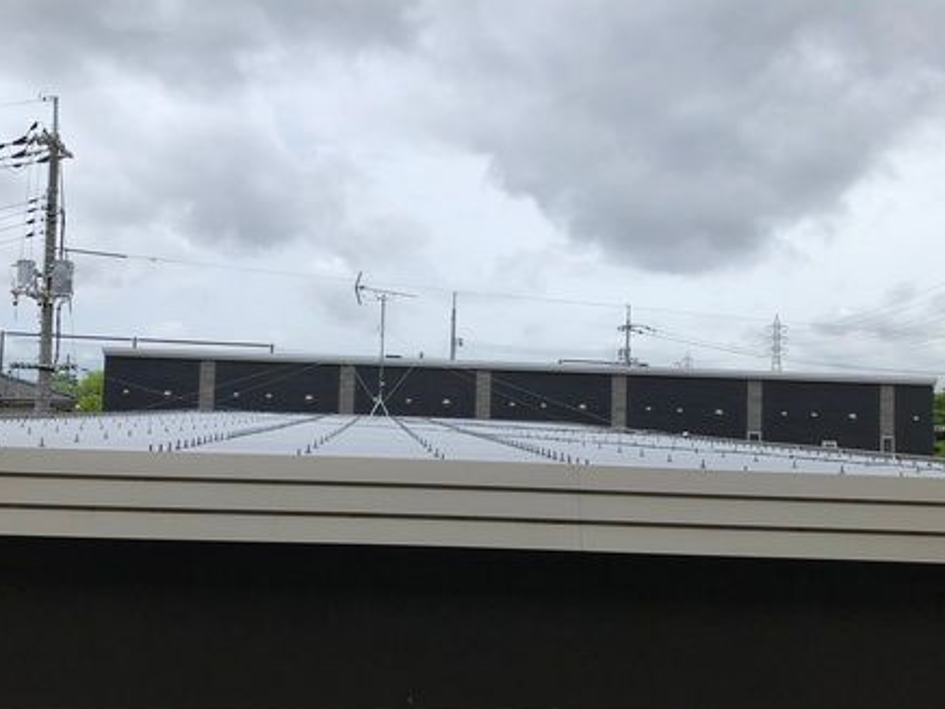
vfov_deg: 39.7
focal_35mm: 36
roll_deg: -1.6
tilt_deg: +3.8
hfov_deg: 51.3
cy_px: 362
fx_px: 983
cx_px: 425
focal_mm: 3.99
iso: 20
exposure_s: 1/2667
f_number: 1.8
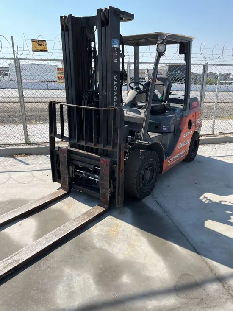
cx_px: 116
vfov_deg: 67.3
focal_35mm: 26
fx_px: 233
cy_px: 156
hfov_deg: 53.1
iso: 50
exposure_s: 1/2571
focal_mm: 5.1
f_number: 1.6
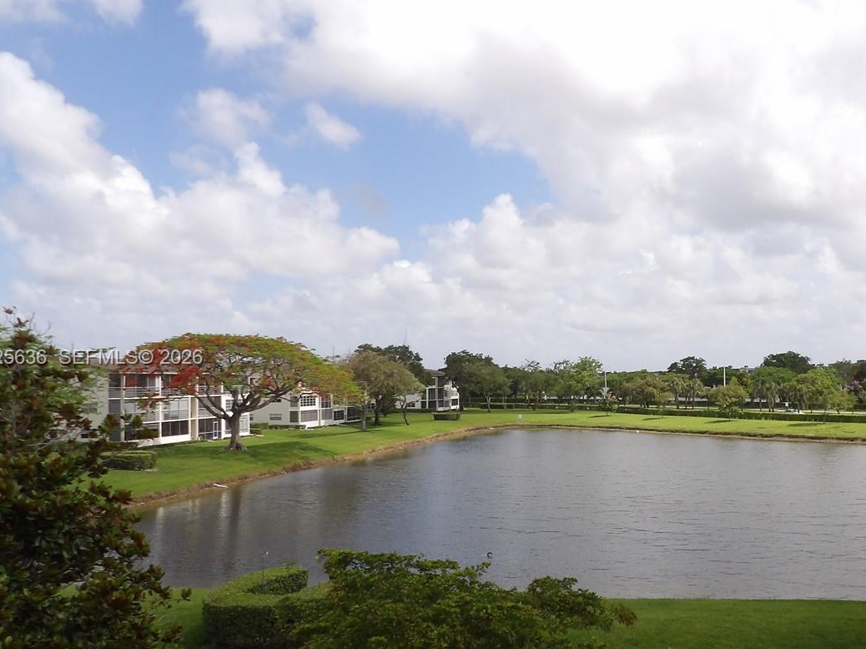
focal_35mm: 37
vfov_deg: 38.6
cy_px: 359
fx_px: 925
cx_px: 611
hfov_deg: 48.8
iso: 100
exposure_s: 1/1399
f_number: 2.8
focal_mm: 4.3
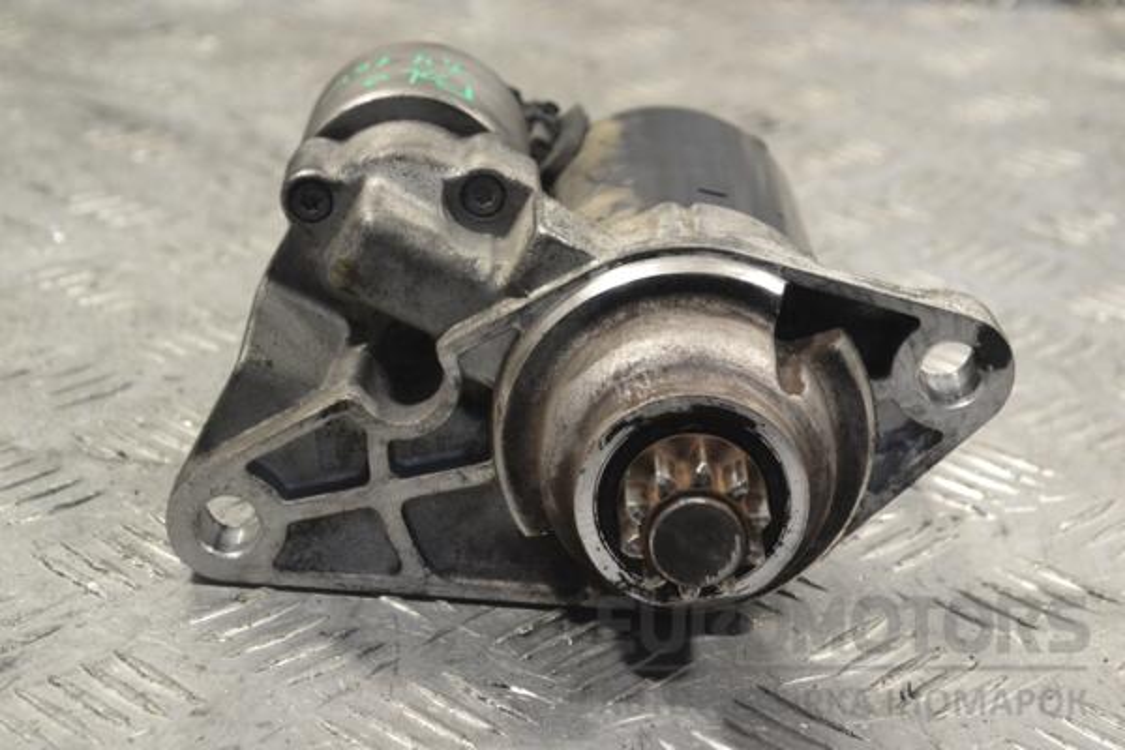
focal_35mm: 82
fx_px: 2578
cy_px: 375
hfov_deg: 24.6
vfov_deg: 16.6
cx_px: 562
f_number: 8
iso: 3200
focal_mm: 55
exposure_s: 1/250
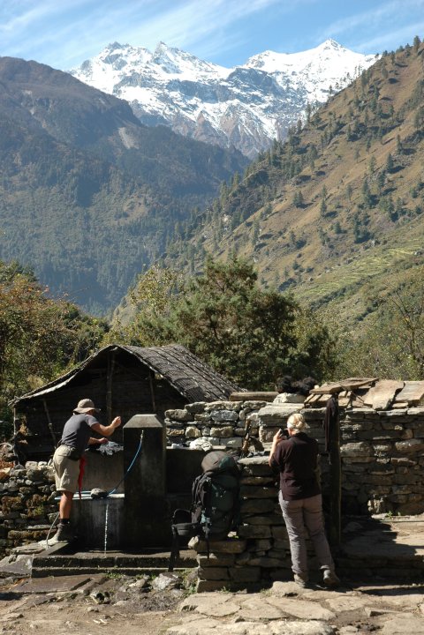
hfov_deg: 20.6
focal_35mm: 66
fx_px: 1166
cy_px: 318
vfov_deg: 30.5
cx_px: 212
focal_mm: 44
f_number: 8
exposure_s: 1/250
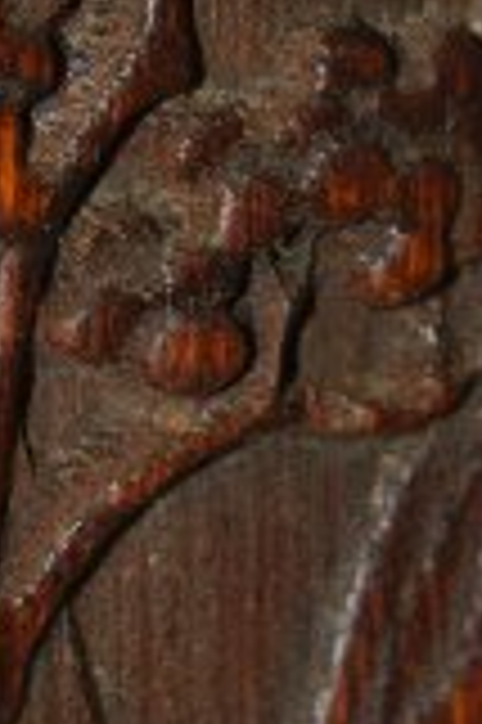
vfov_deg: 3.4
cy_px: 486
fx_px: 12371
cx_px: -482
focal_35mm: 615
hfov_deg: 2.2
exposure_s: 1/60
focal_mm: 55
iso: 100
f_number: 8
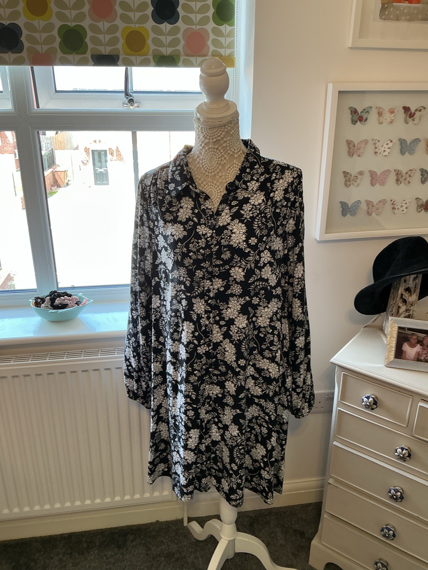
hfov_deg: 48.2
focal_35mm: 29
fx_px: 478
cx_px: 214
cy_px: 285
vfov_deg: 61.7
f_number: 1.8
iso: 40
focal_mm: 3
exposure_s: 1/50
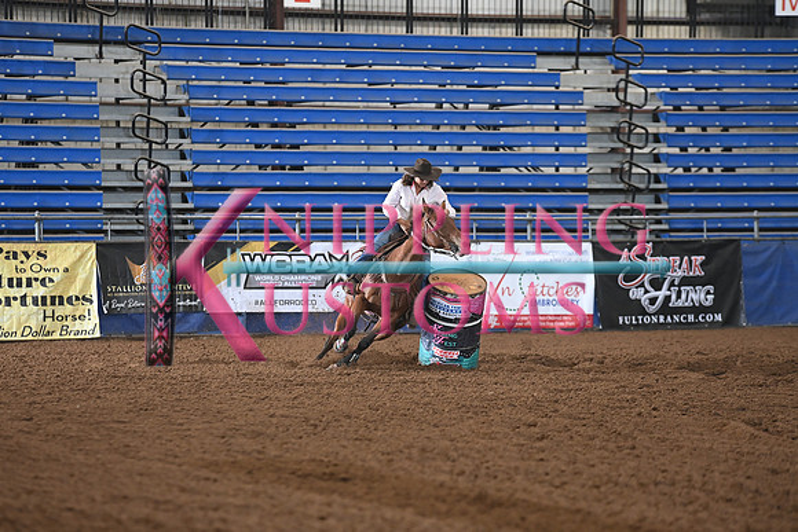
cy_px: 266
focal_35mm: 200
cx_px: 399
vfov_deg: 6.9
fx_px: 4434
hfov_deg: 10.3
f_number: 4
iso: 2500
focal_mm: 200
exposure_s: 1/250
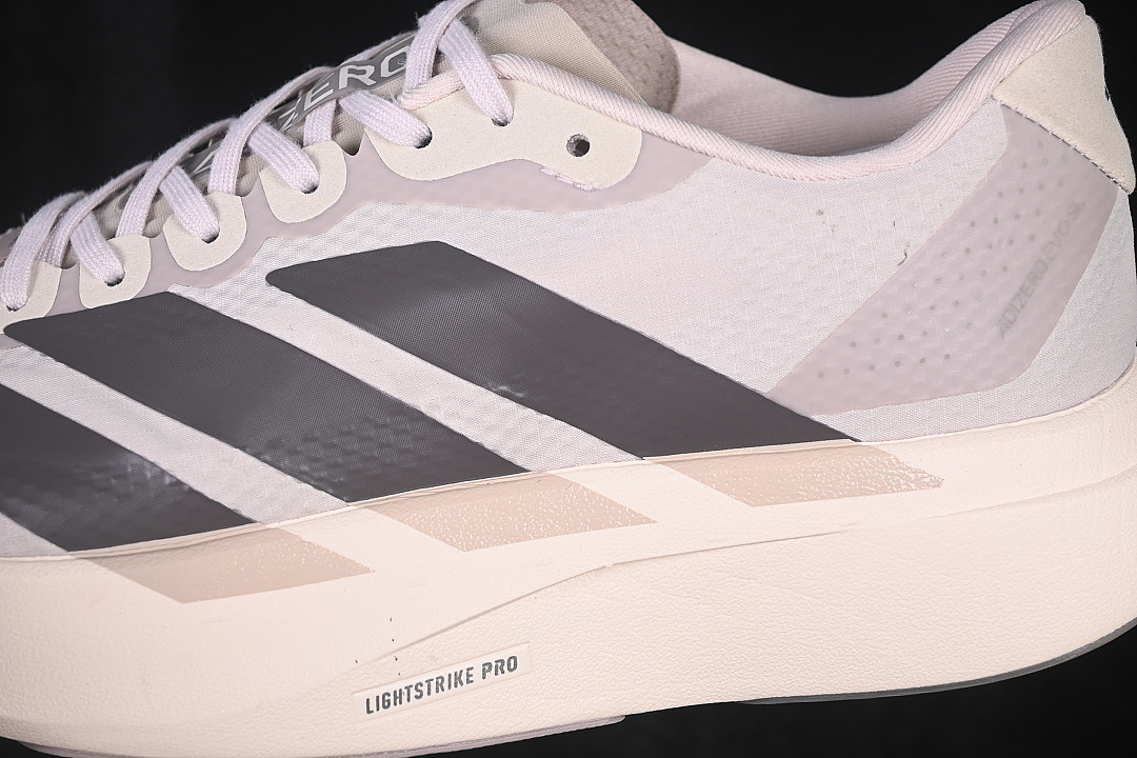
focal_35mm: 75
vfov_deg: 18.2
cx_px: 568
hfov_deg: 27.0
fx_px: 2369
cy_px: 379
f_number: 7.1
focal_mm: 50
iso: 160
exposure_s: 1/80
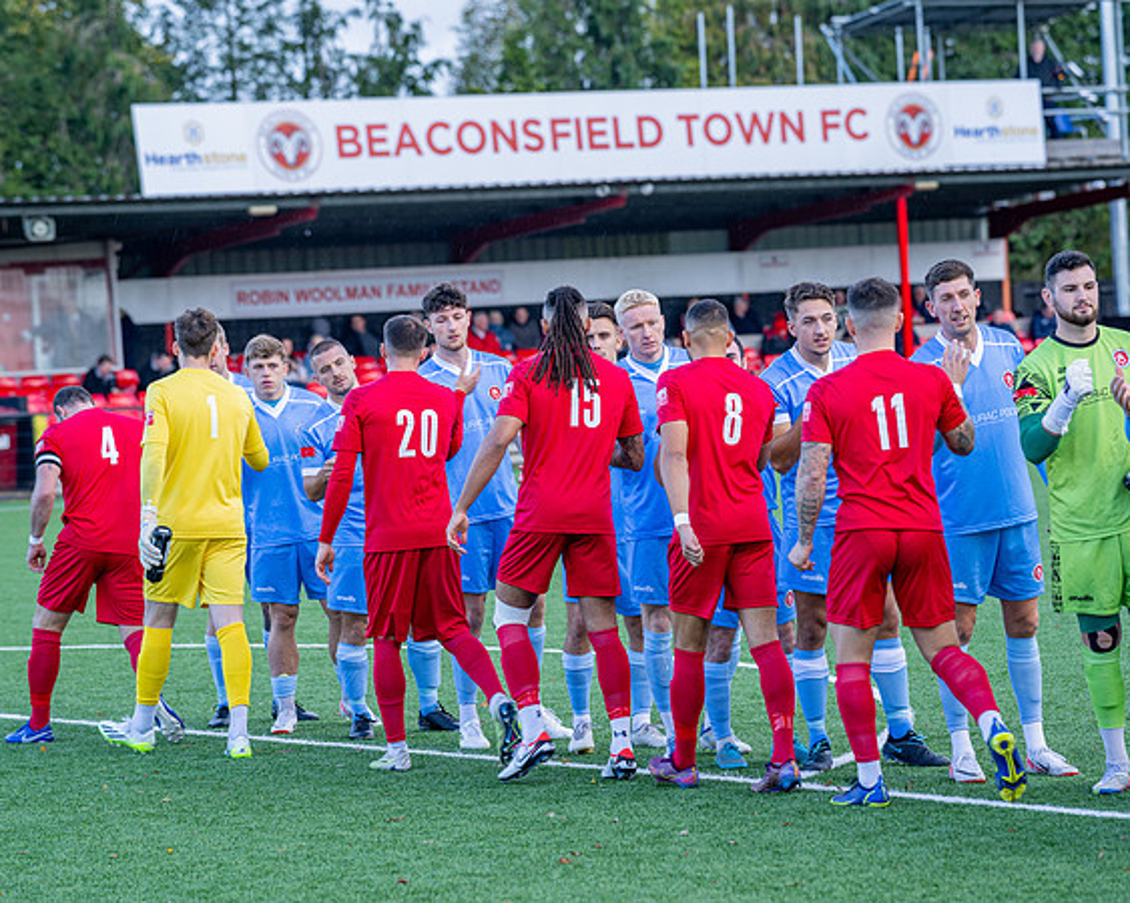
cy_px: 452
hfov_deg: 12.7
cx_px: 575
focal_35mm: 152
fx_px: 5083
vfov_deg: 10.2
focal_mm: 135
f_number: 4
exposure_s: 1/200
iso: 160
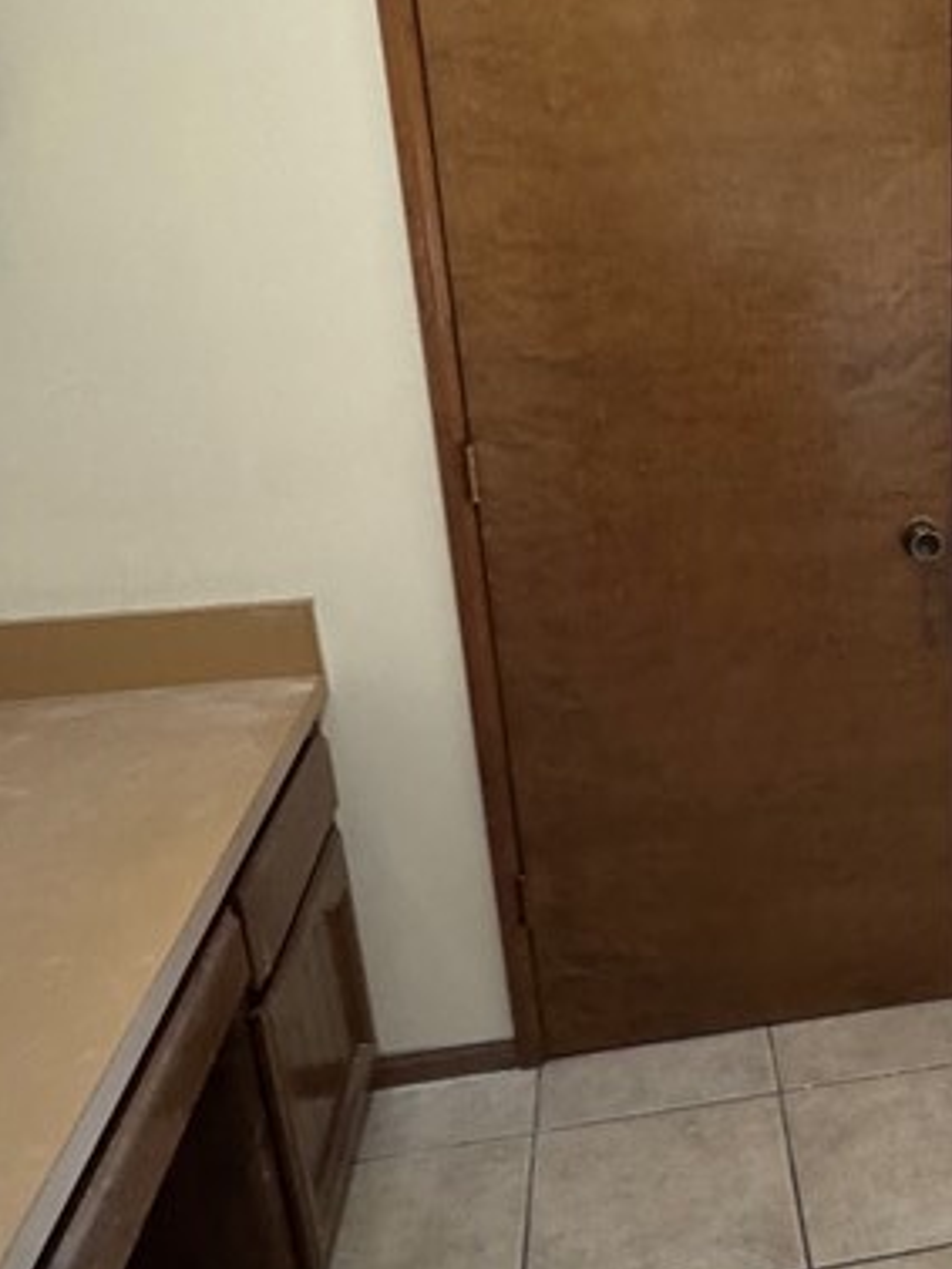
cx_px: 959
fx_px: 1393
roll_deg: +0.2
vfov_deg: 48.9
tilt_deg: -19.2
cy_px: 606
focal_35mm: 38
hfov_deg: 34.3
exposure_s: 1/60
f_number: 2.2
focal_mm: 2.22
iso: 800
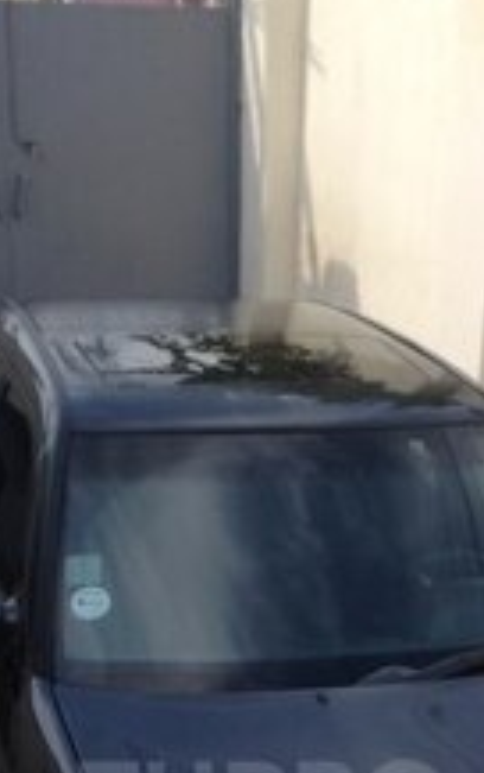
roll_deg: -1.8
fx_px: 1685
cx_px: 352
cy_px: 801
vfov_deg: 24.4
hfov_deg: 16.3
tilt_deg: -21.7
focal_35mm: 80
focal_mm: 4.12
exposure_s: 1/723
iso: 50
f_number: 2.4
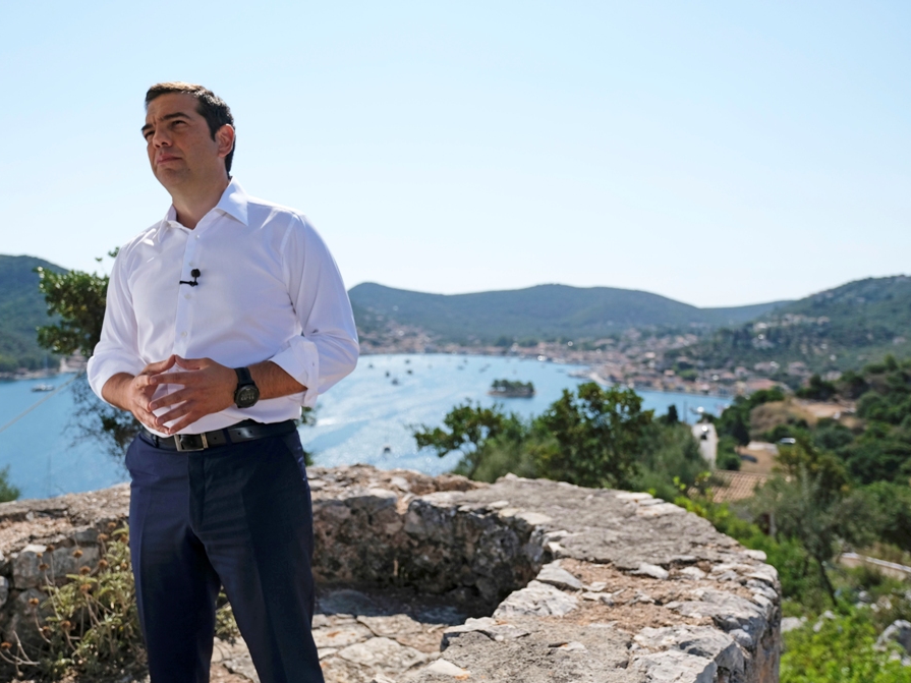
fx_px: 868
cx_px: 410
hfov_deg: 55.3
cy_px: 339
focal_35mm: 33
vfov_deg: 42.9
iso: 200
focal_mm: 20
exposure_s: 1/4000
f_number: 2.8
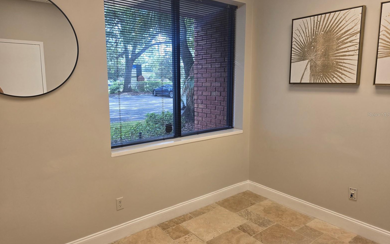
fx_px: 266
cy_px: 114
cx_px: 191
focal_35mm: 25
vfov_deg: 49.2
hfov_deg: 72.5
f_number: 1.7
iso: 64
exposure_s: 1/120
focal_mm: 6.3
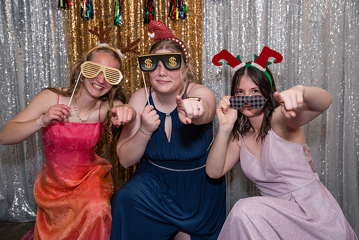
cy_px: 120
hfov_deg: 44.5
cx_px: 180
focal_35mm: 44
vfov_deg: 30.5
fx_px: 439
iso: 400
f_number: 4
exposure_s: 1/250
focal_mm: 44
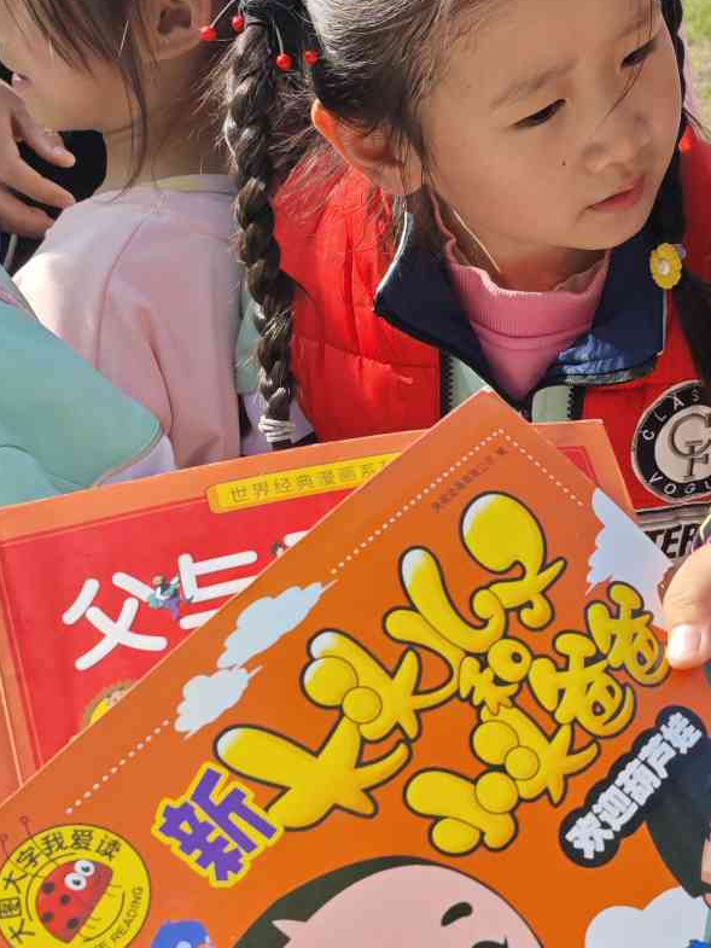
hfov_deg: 23.3
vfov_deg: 32.0
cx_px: 730
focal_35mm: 60
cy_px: 600
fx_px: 1643
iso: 160
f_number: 2.8
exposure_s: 1/2000
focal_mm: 6.68
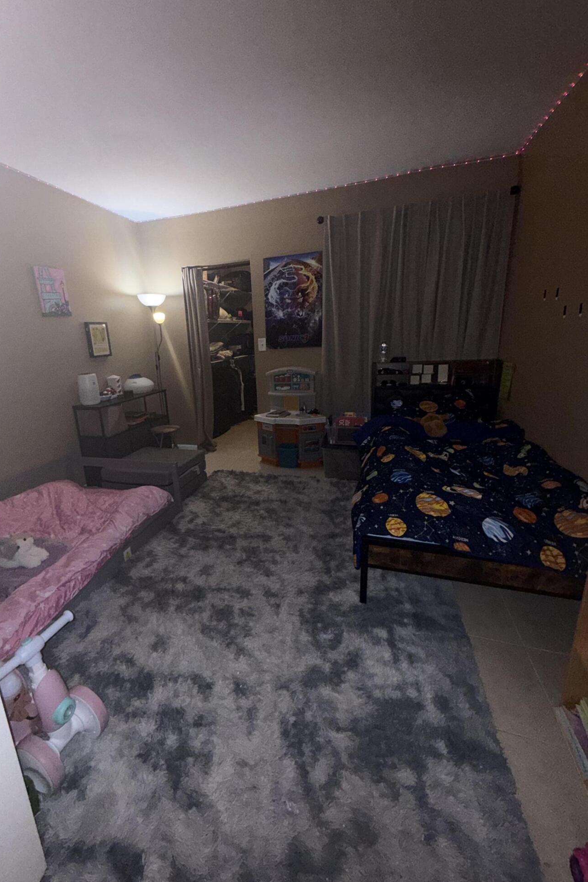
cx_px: 248
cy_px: 434
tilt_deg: -14.6
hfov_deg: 76.8
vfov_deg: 100.4
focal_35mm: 15
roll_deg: +2.9
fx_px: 367
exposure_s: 1/40
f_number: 2.2
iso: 125
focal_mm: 2.22
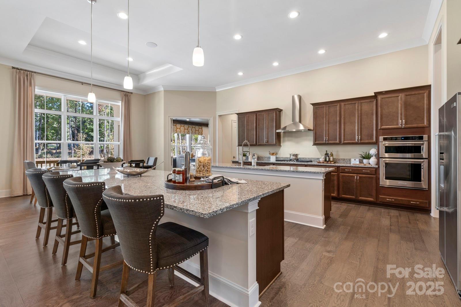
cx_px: 230
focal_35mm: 16
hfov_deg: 96.7
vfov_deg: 73.7
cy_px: 154
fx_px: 205
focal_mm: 16
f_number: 8
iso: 200
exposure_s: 1/1.43
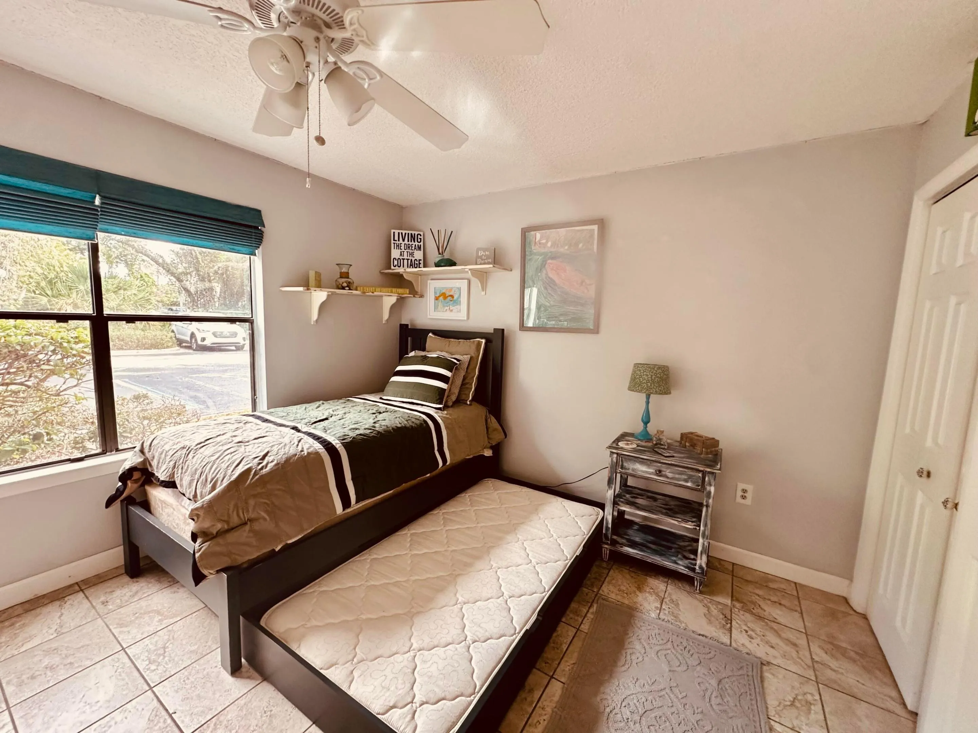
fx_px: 396
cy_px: 366
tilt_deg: -4.7
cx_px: 489
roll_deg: -0.9
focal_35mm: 14
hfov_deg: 102.1
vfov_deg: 85.7
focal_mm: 2.22
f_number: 2.2
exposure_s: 1/60
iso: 160
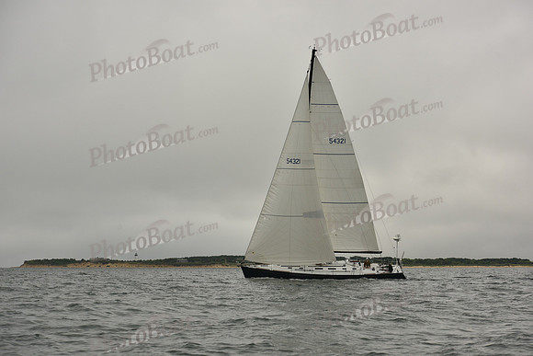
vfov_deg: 19.5
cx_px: 266
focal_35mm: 70
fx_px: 1037
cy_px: 178
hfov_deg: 28.8
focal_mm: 70
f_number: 7.1
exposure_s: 1/1000
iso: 320
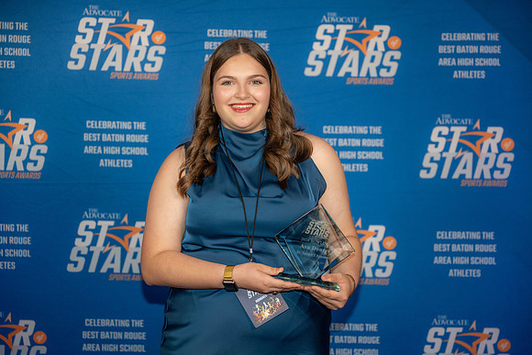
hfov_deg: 30.1
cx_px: 266
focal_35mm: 67
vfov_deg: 20.3
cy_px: 178
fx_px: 990
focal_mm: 67
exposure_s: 1/200
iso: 400
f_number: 3.2
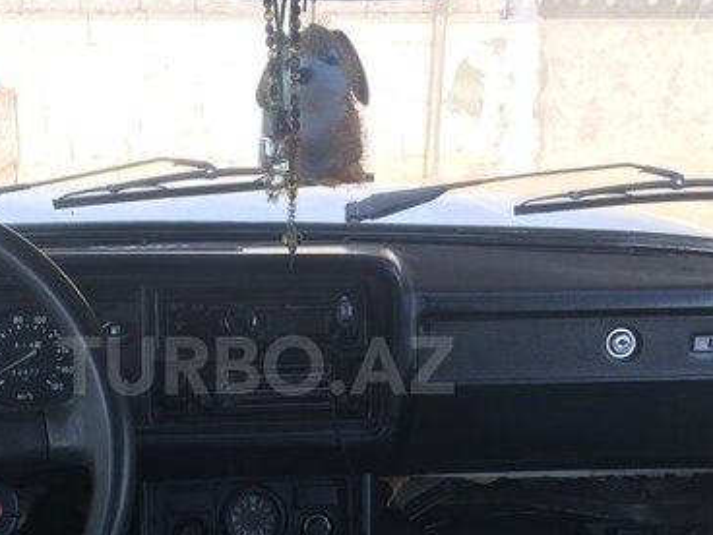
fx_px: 1071
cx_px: 256
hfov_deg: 36.5
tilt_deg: -17.8
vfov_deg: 27.8
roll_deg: -1.4
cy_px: 365
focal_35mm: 52
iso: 32
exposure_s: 1/182
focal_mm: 4.15
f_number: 2.2
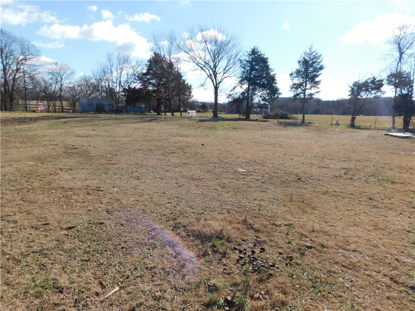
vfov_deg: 58.9
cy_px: 156
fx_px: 276
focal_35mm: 23
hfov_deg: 73.9
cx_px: 208
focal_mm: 4
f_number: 3
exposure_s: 1/1500
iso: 125
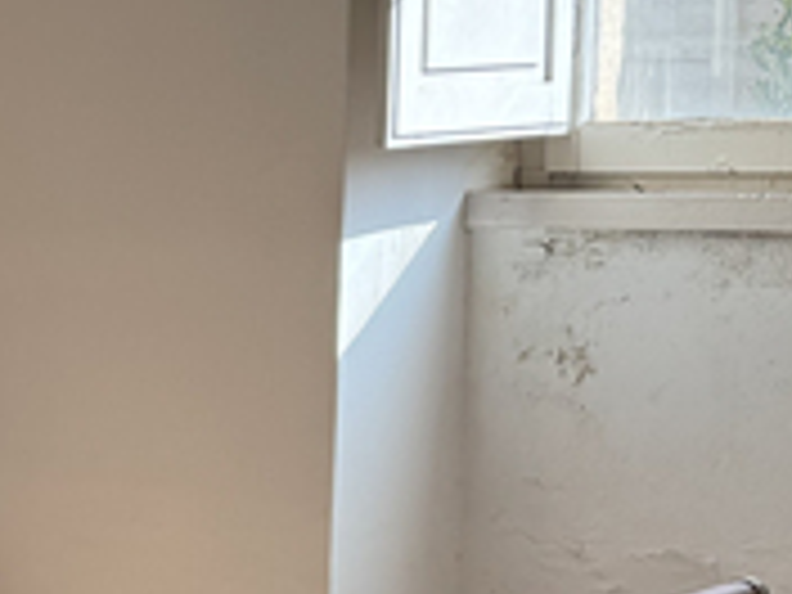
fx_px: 2357
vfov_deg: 14.3
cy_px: 506
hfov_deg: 16.2
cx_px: -616
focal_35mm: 103
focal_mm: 6.76
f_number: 1.78
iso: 80
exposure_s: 1/451
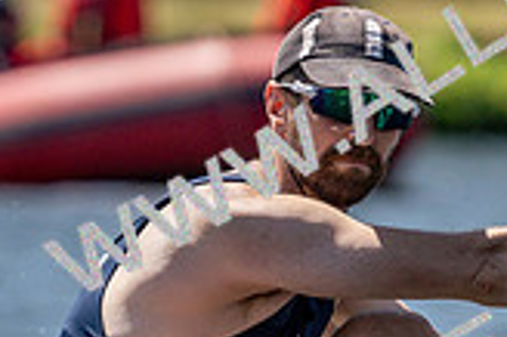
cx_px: 427
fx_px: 19908
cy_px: 301
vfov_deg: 1.0
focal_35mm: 1415
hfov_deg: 1.5
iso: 320
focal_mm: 400
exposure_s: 1/2000
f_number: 6.3
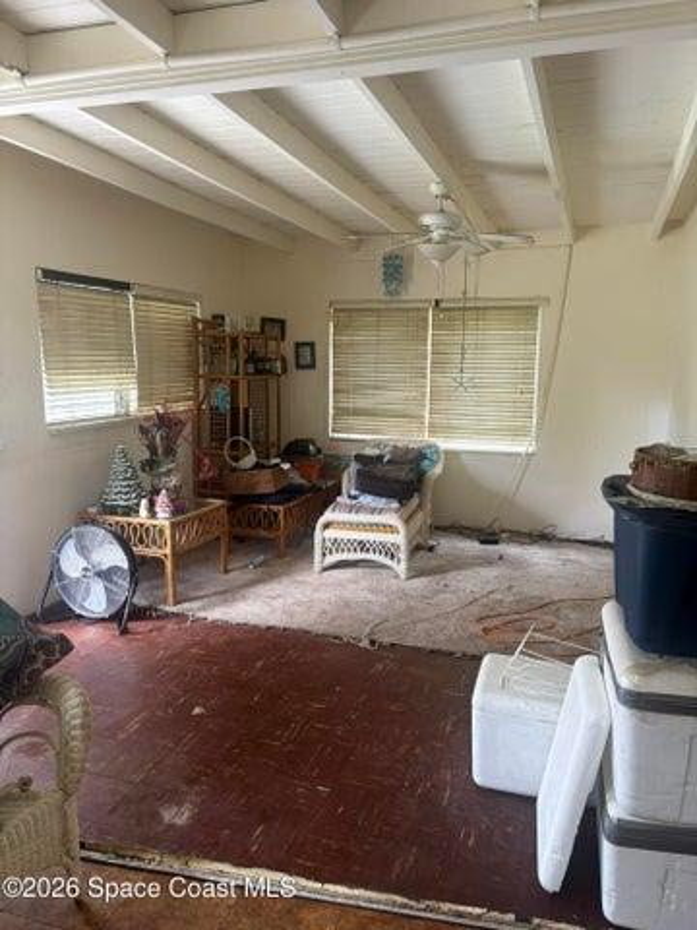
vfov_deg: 67.3
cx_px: 348
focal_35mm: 26
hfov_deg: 53.1
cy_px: 465
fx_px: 698
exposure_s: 1/85
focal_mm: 5.96
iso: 125
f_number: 1.6
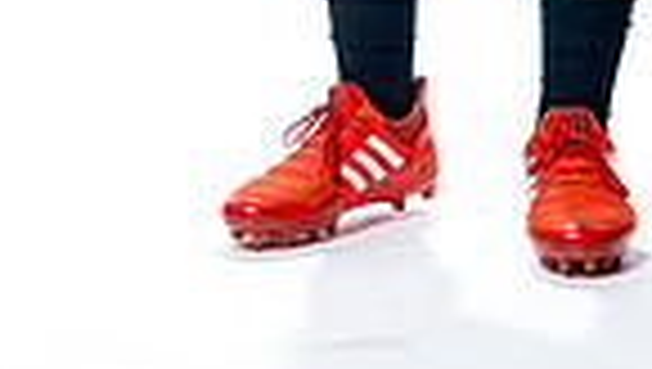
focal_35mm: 286
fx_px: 4951
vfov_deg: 4.2
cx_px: 360
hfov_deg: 7.5
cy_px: -639
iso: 100
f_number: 5.6
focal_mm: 88
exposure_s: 1/250
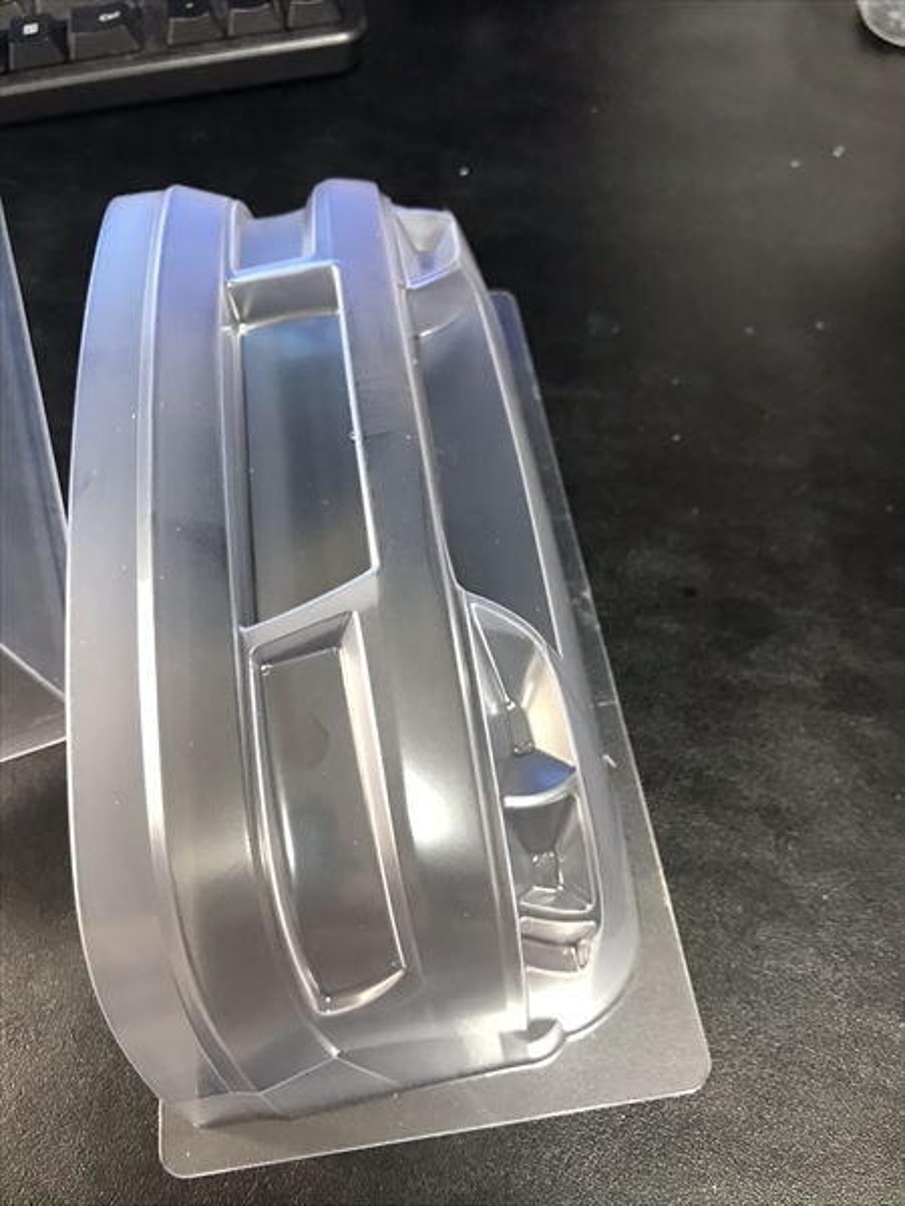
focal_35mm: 28
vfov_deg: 63.4
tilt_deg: -55.8
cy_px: 603
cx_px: 452
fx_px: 976
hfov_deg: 49.7
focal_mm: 3.99
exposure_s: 1/16
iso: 100
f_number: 1.8
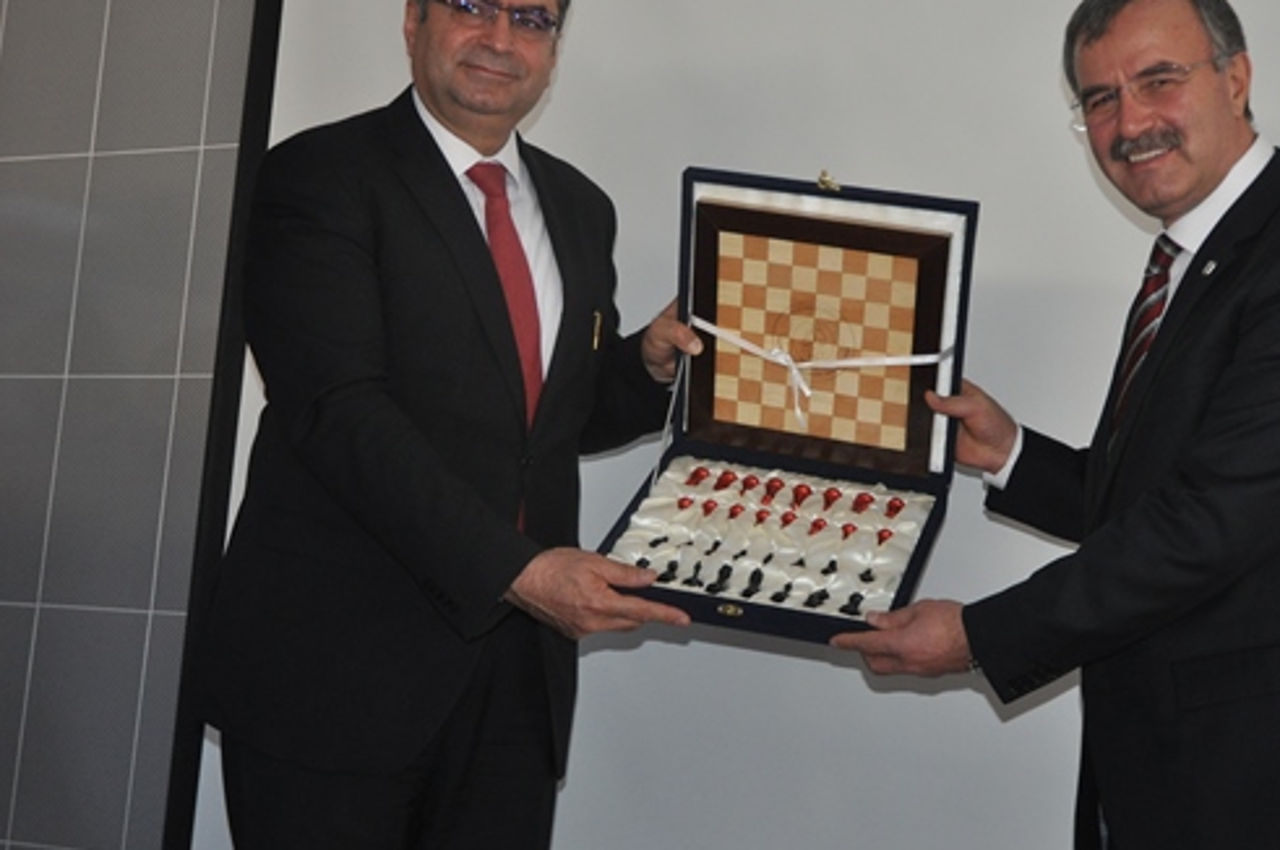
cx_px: 774
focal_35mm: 61
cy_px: 372
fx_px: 2154
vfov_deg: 22.3
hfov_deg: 33.0
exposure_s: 1/60
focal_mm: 31
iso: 800
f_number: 4
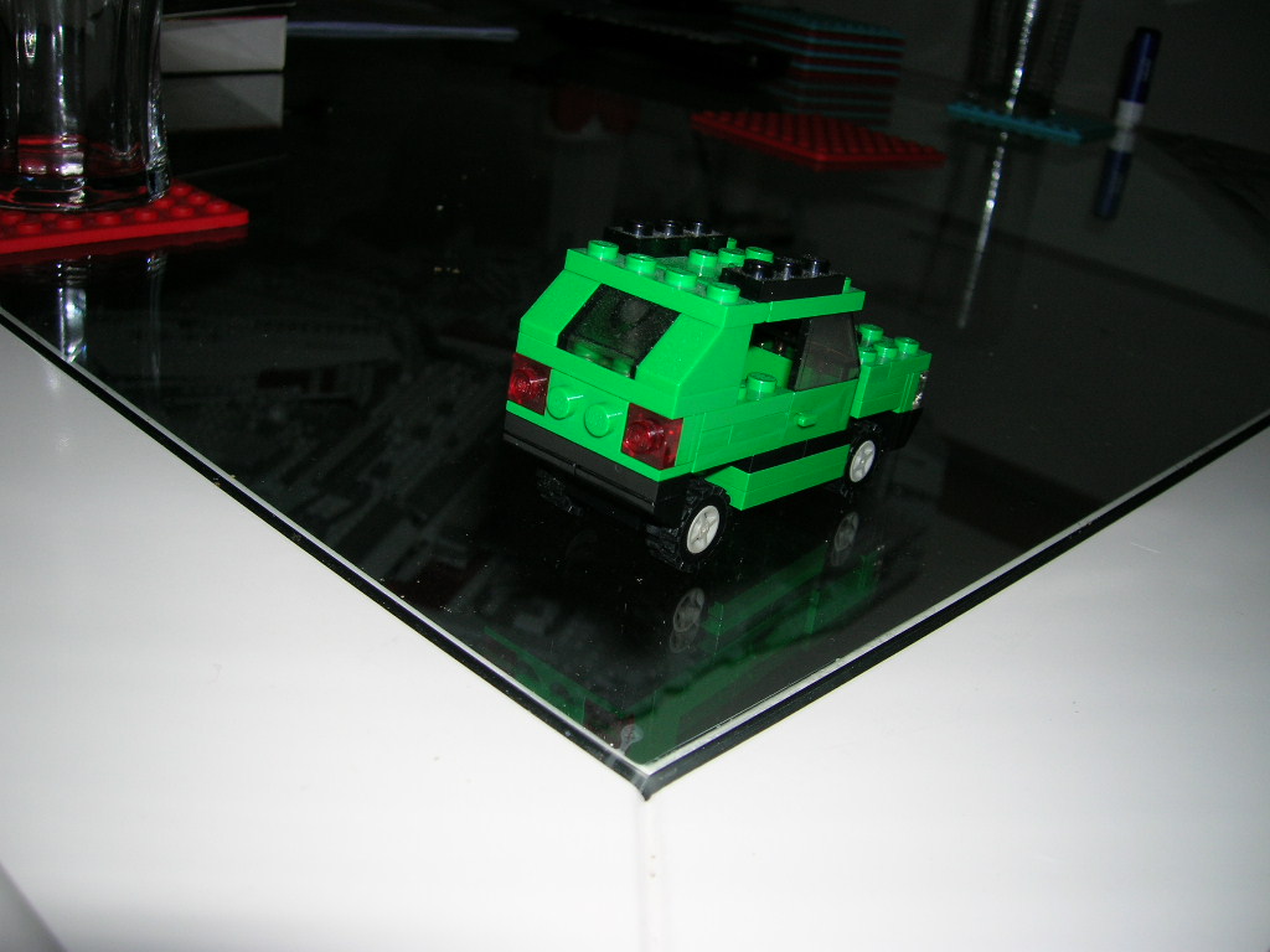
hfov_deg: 54.0
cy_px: 476
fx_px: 1247
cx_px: 635
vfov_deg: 41.8
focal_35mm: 34
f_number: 2.9
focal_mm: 5.7
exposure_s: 1/60.1
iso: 50
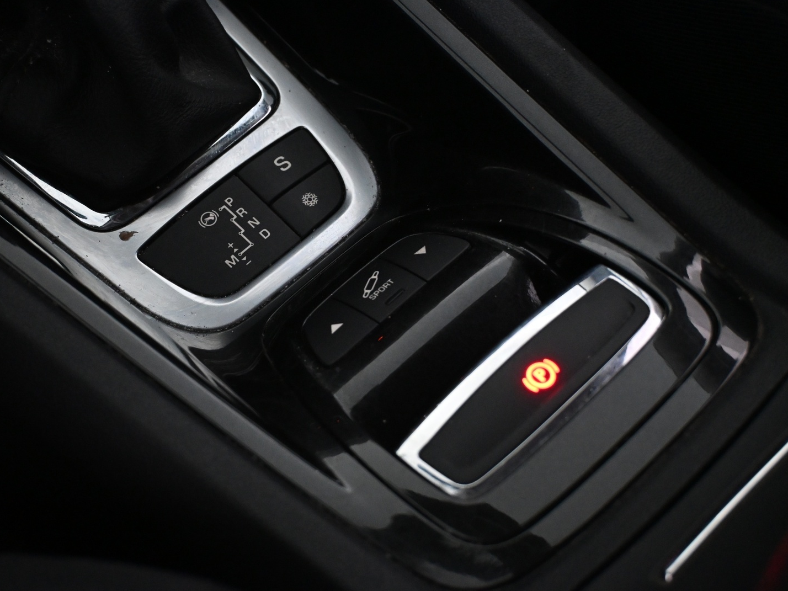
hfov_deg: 31.9
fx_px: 1378
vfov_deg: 24.2
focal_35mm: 61
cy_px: 297
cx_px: 344
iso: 4500
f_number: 5.3
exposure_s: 1/60
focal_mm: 37
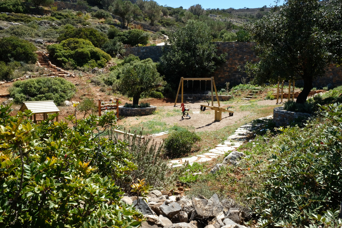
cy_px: 114
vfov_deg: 45.0
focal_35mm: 29
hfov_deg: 63.7
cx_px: 171
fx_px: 276
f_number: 22
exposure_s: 1/14
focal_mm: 19.6
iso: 100
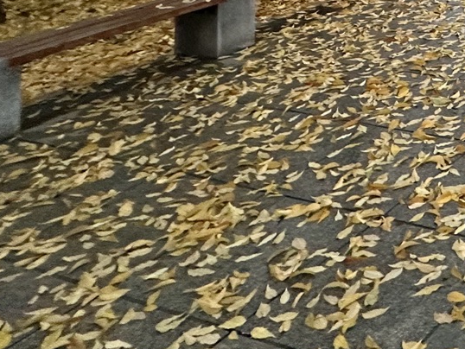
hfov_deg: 26.3
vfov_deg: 20.8
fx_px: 699
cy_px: -255
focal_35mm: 52
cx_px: 706
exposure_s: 1/60
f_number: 2.2
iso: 320
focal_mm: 2.22
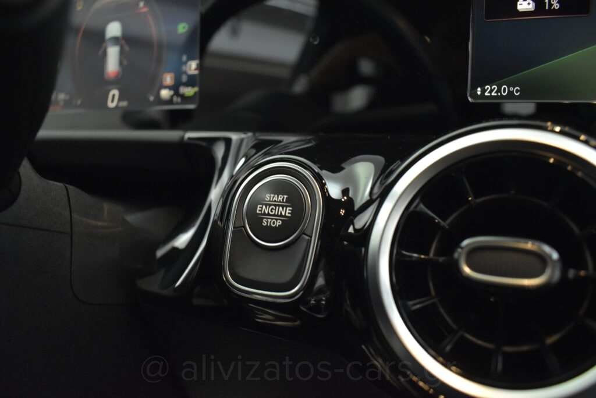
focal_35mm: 27
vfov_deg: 48.0
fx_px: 447
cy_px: 199
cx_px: 298
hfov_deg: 67.4
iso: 1600
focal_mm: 18
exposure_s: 1/80
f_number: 3.5
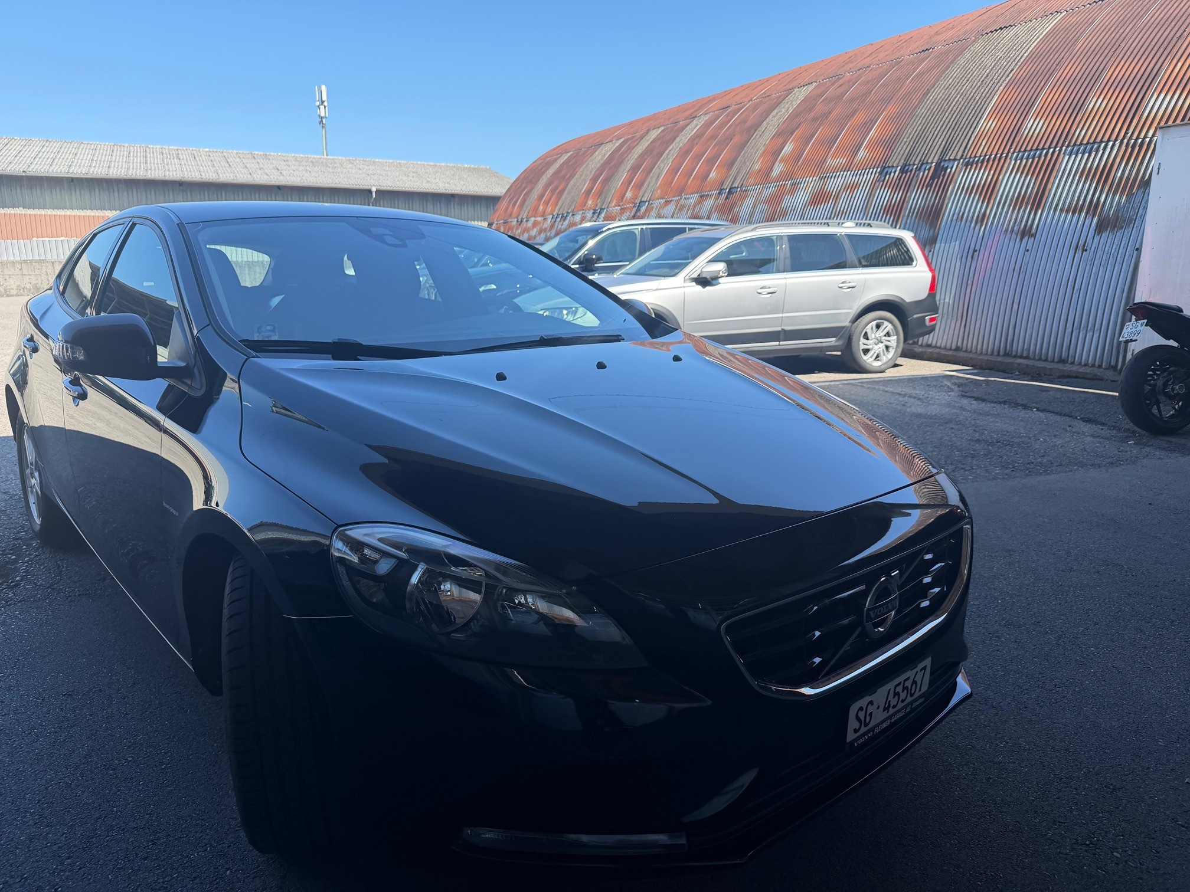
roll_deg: -0.1
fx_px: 825
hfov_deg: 71.6
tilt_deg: -11.1
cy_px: 446
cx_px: 595
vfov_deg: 56.8
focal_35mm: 24
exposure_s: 1/1522
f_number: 1.78
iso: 100
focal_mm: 6.76
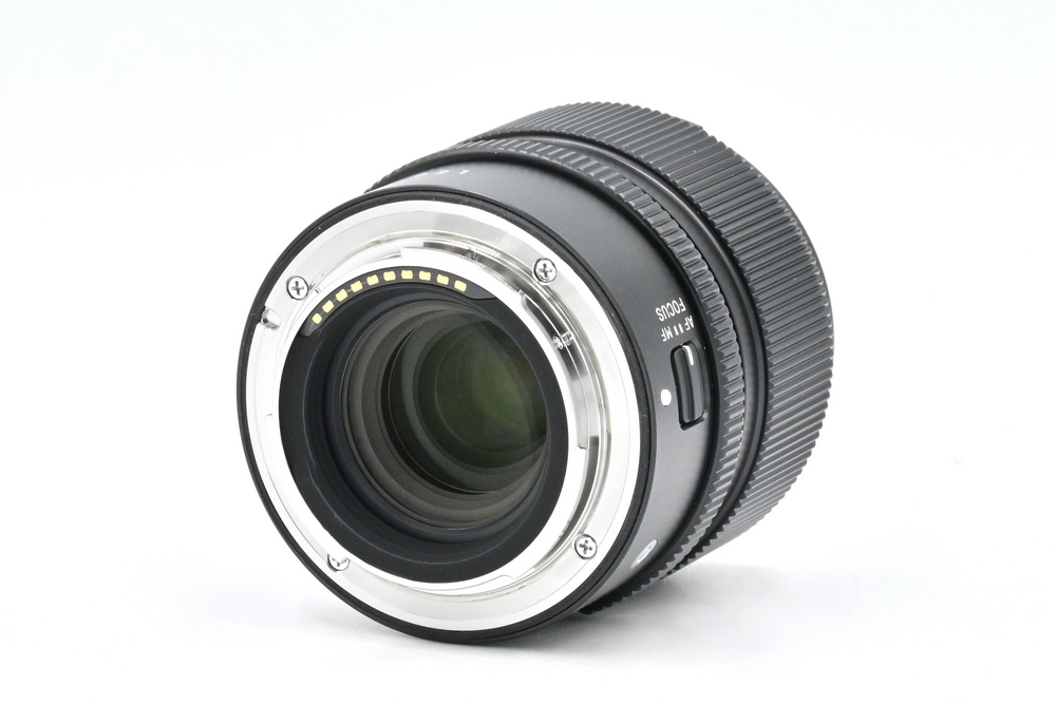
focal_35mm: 105
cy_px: 352
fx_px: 3082
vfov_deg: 13.1
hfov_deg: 19.4
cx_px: 528
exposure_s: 1/80
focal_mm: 105
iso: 640
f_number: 25
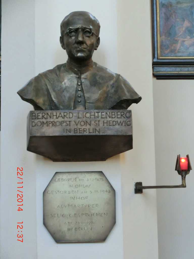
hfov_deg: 24.8
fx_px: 441
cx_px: 97
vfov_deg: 32.7
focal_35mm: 59
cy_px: 130
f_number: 3.8
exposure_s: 1/30
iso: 800
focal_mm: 10.5
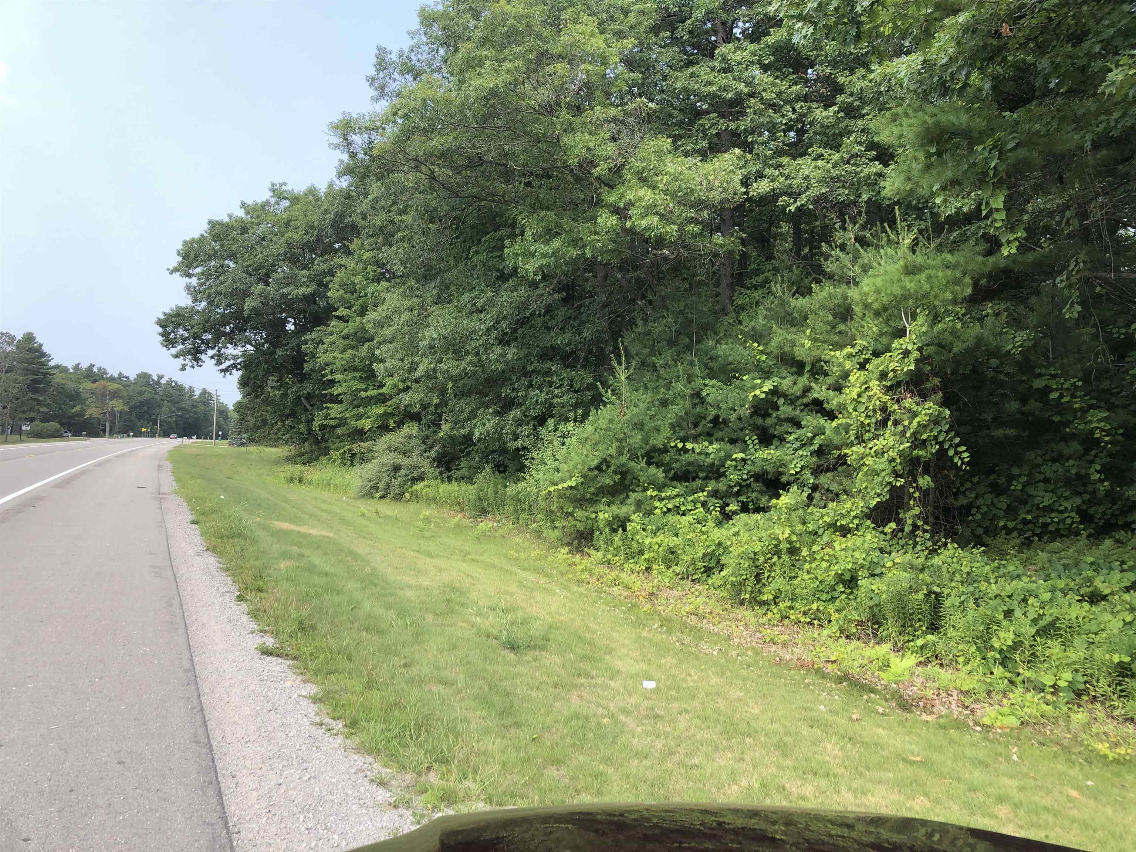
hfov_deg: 63.4
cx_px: 568
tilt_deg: -0.4
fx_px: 919
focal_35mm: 28
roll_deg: -1.5
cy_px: 426
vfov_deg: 49.7
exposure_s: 1/674
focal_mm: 3.99
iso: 20
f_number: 1.8
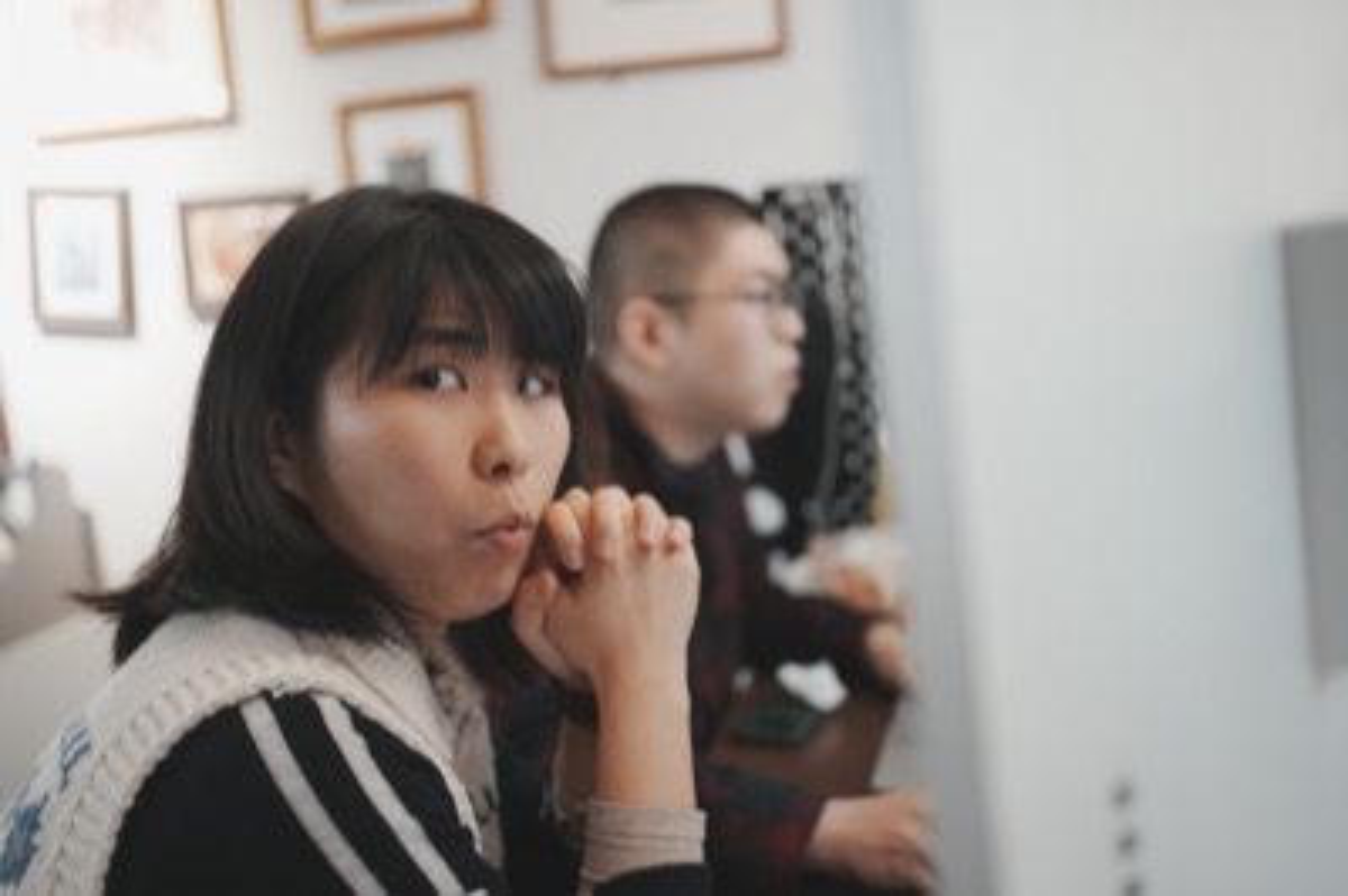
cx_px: 674
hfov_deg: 54.5
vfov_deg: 37.8
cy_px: 448
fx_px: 1309
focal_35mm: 35
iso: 800
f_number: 1.8
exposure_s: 1/80
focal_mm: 35
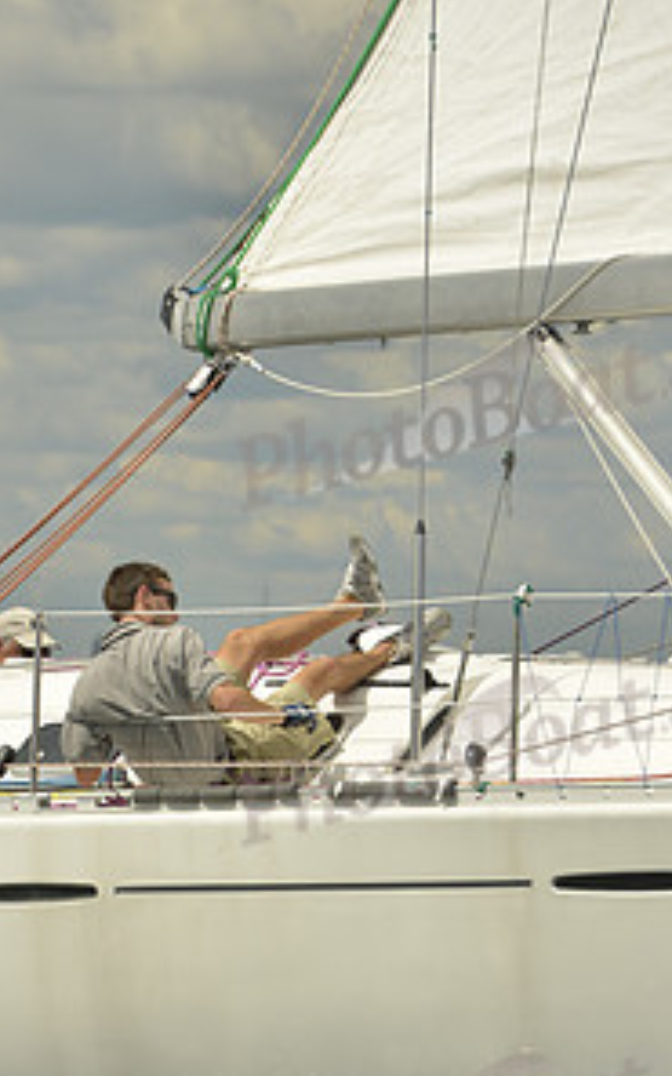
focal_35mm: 400
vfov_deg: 5.2
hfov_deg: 3.3
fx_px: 11721
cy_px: 992
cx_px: 49
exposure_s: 1/1000
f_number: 9
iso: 200
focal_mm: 200
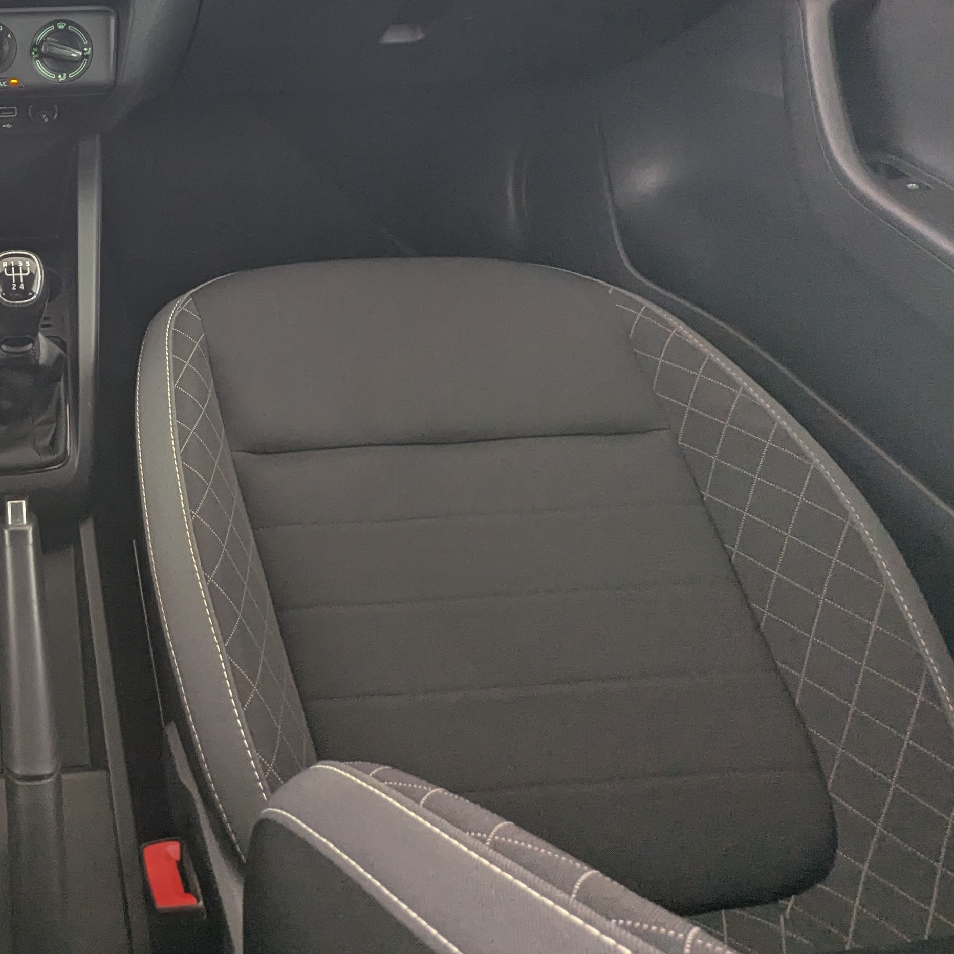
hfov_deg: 45.4
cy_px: 190
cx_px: 29
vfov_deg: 49.4
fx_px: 967
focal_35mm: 31
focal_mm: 2.35
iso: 52
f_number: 2.2
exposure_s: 1/33
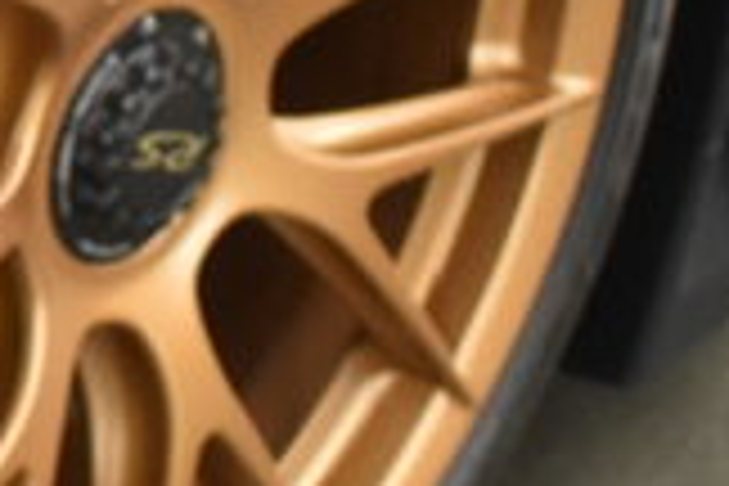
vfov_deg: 6.0
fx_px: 4596
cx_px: -1040
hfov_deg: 8.3
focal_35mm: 227
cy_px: -25
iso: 1250
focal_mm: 24
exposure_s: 1/40
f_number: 3.8
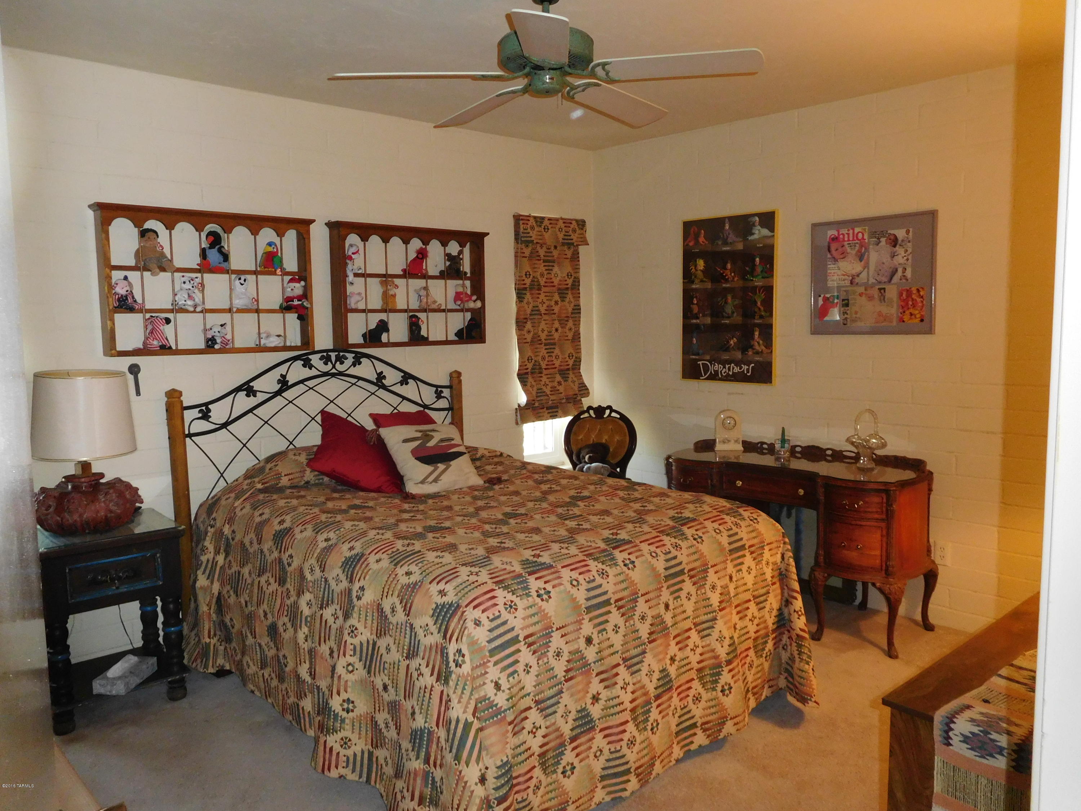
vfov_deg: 54.9
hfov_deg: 69.4
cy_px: 406
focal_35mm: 25
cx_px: 540
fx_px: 781
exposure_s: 1/30
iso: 450
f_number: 3.4
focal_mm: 4.5
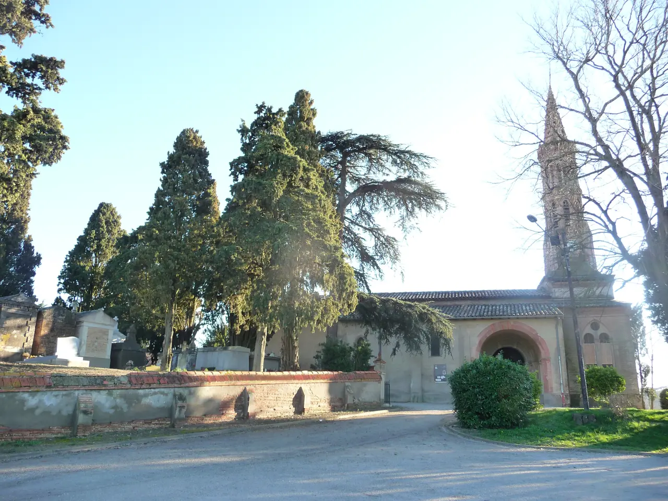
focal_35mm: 28
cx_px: 334
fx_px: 540
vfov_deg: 49.7
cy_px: 250
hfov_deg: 63.4
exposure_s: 1/160
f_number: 3.3
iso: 160
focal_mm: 4.7
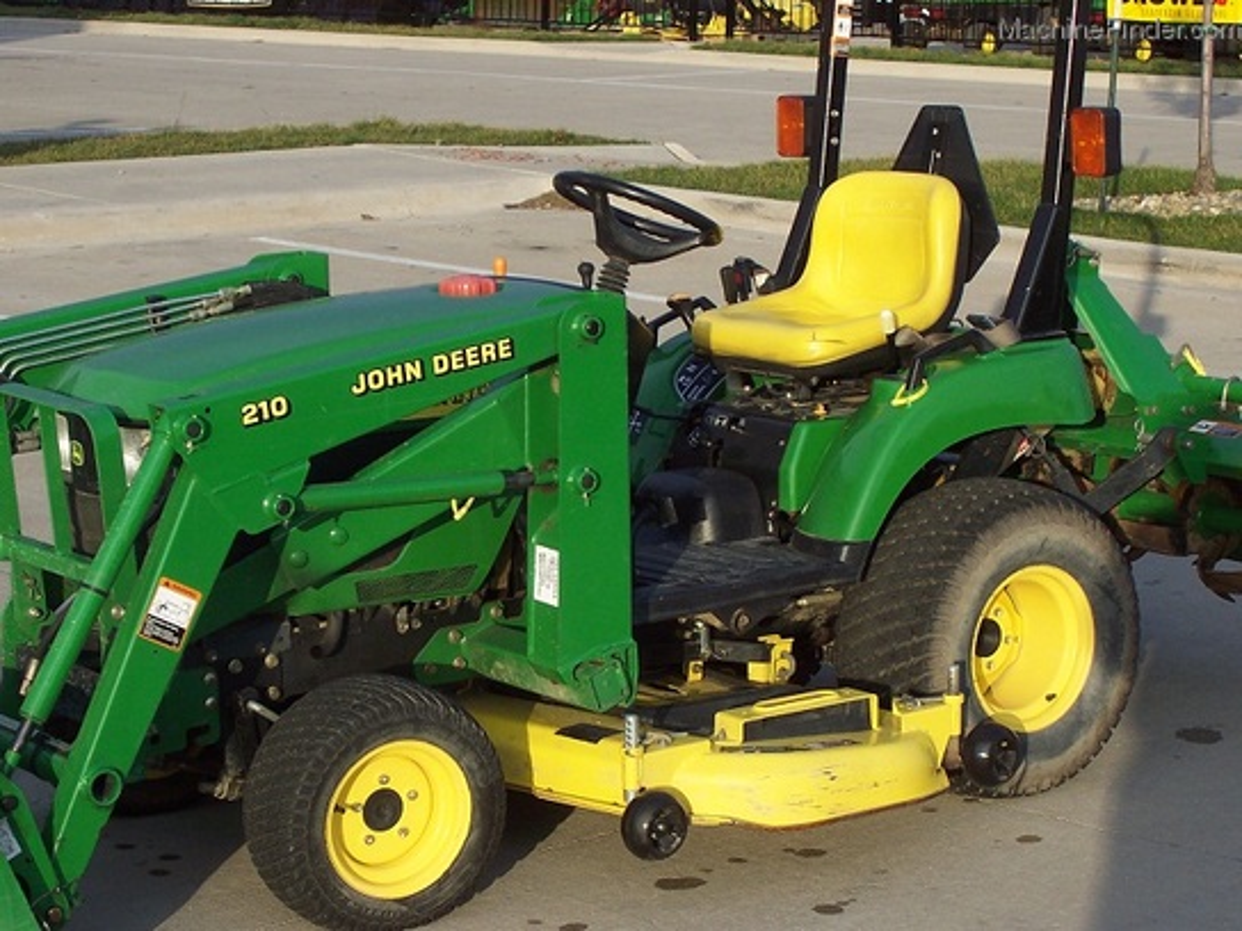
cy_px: 466
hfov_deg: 22.0
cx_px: 621
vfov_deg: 16.6
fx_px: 3193
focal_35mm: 89
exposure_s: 1/350
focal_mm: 13.5
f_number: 4.1
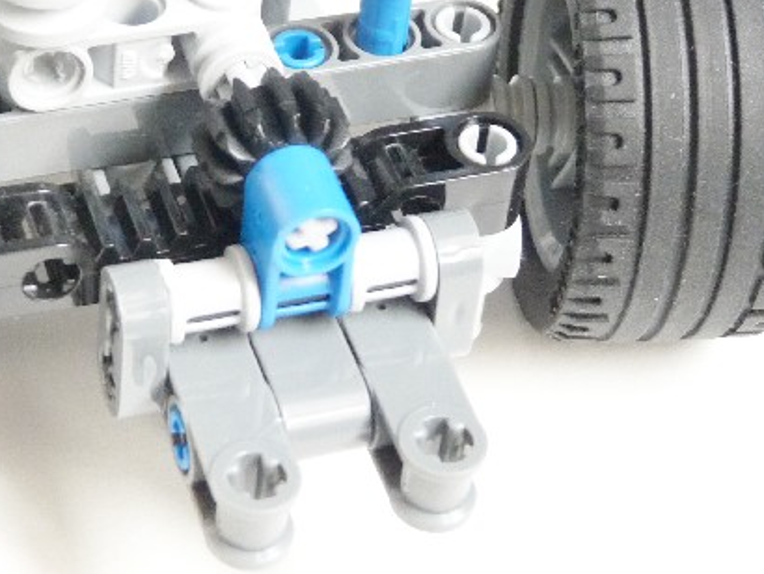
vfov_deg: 12.4
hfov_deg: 16.5
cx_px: 246
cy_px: 76
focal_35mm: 119
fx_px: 2628
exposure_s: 1/13
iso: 400
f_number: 3.2
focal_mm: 10.8
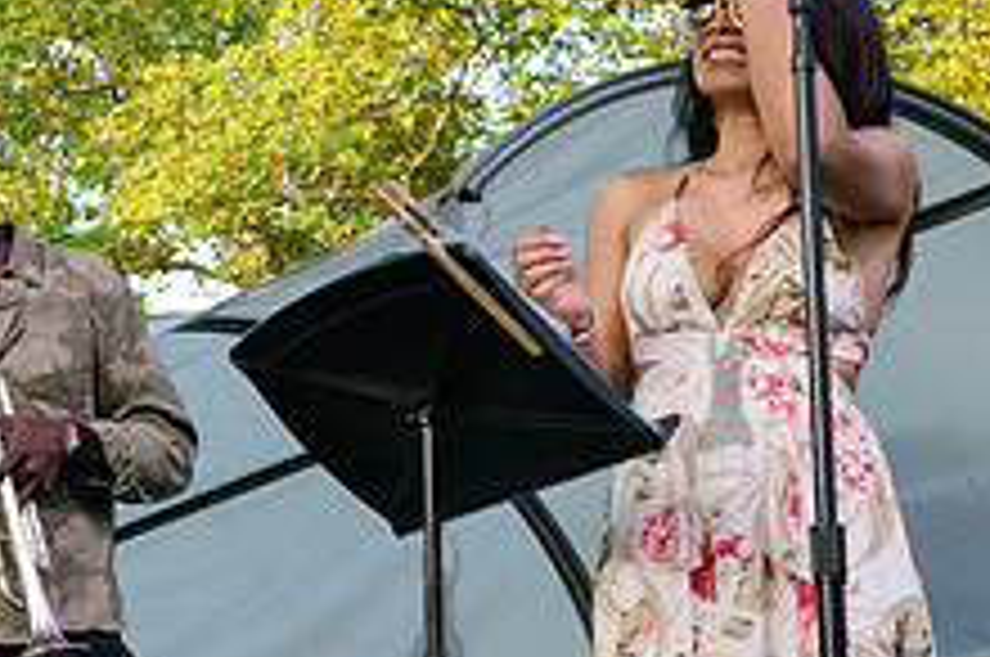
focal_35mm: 121
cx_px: -23
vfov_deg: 11.3
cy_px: 289
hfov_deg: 16.6
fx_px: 3323
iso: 2000
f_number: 4.5
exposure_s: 1/320
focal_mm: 42
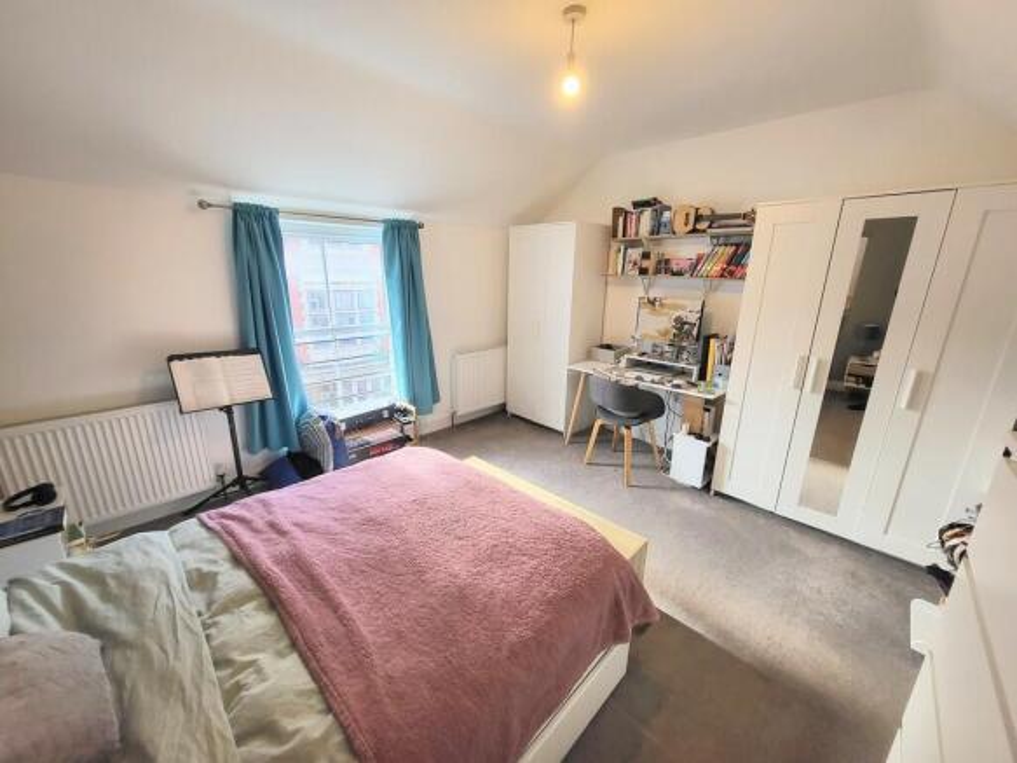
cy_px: 382
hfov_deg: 106.2
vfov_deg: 89.9
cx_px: 508
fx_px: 382
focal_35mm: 13
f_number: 2.2
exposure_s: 1/50
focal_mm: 1.74
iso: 100
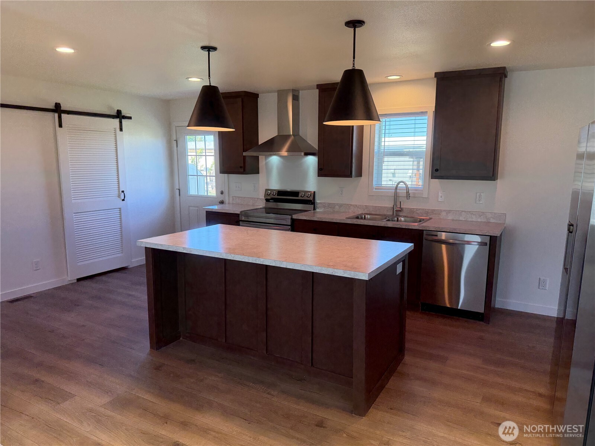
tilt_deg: -10.5
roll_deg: -1.3
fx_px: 413
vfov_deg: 56.8
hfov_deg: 71.6
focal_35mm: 24
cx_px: 298
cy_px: 223
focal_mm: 6.76
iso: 200
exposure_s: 1/230
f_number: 1.78
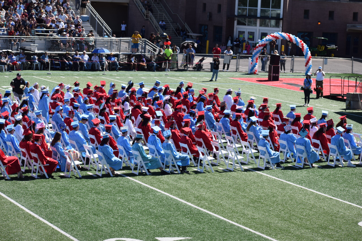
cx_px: 181
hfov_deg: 19.5
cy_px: 120
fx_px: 1056
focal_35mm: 105
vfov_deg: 13.0
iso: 200
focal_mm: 70
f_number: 6.3
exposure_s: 1/640
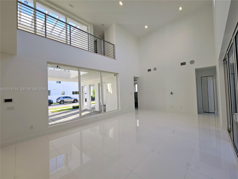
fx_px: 89
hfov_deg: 106.2
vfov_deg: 89.9
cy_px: 90
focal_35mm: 13
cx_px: 119
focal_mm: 2.2
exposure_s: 1/60
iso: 50
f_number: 2.2
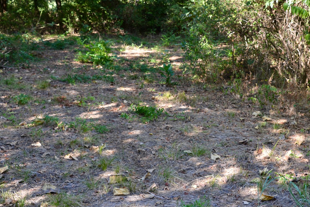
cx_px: 202
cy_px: 48
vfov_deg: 23.5
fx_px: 491
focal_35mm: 57
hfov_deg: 34.8
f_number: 5.6
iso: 320
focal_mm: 32
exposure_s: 1/125
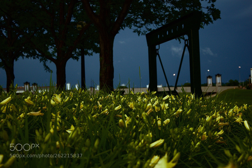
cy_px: 84
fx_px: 472
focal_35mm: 68
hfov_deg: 29.9
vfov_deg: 20.2
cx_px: 126
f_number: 5
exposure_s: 1/320
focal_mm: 45
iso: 200
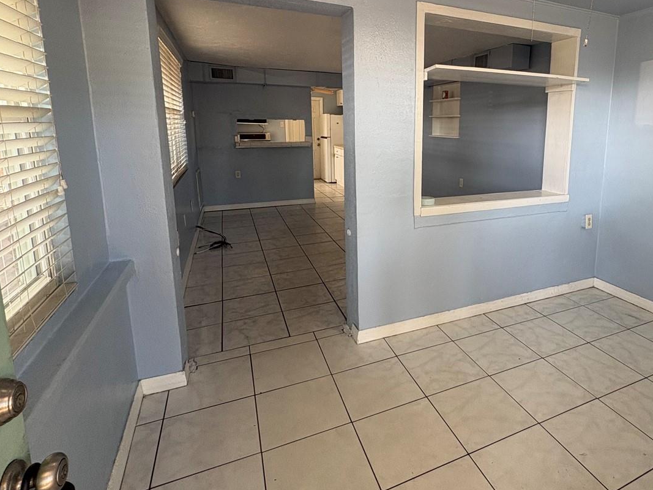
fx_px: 396
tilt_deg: -9.6
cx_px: 424
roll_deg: -0.2
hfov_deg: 77.0
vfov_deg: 62.8
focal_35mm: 21
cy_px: 194
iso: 160
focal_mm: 2.22
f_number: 2.2
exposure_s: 1/60
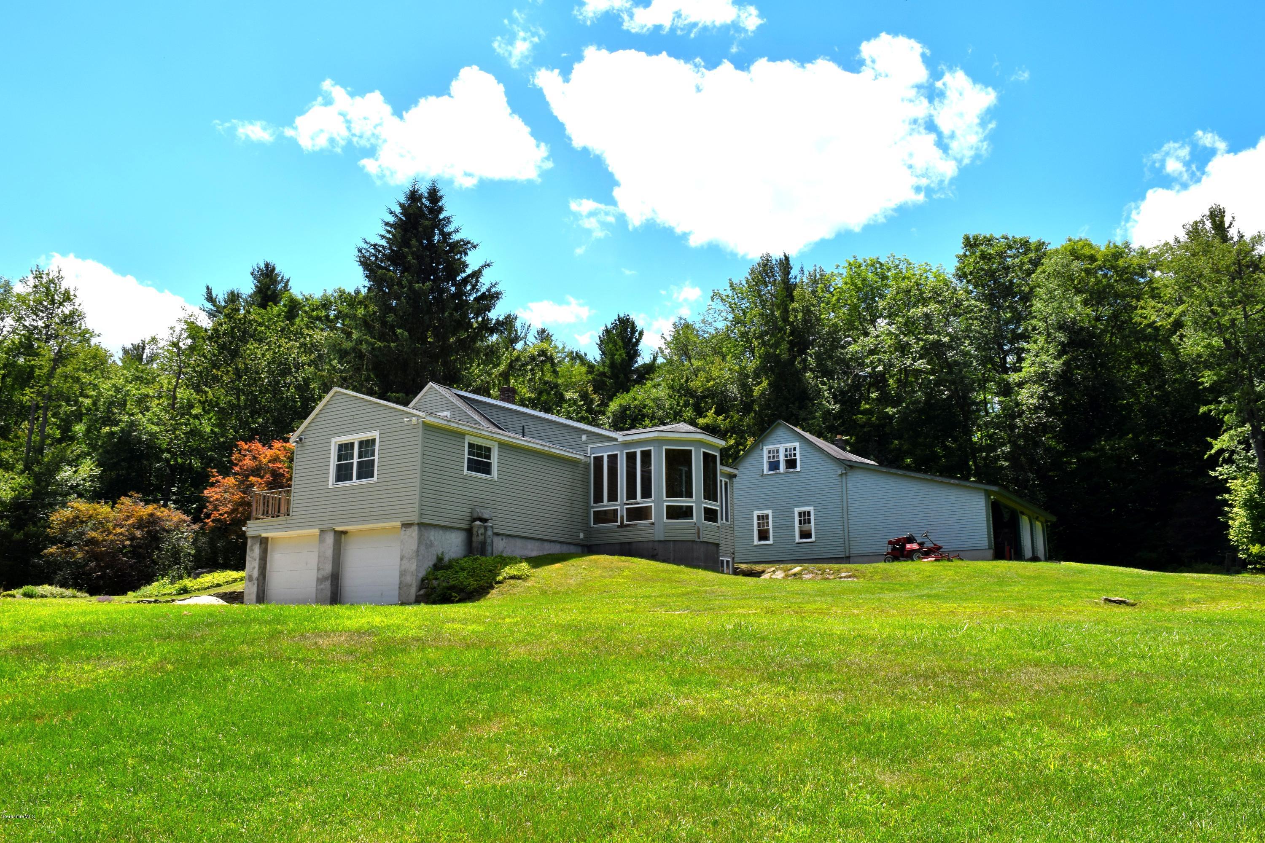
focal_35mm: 27
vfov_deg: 47.9
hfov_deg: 67.4
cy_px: 422
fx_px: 949
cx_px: 632
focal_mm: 18
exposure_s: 1/200
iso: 100
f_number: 13
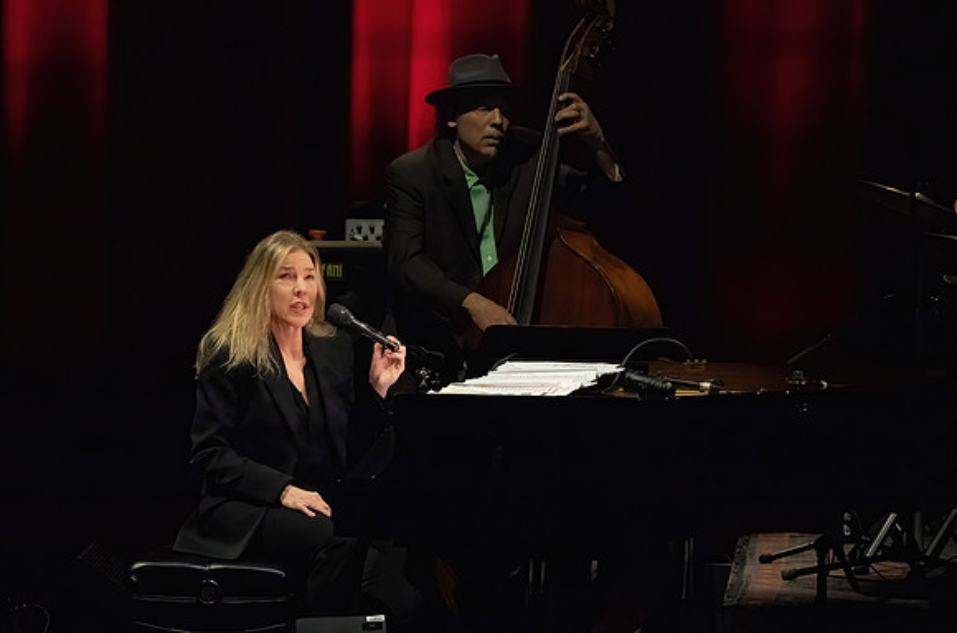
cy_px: 372
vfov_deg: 2.8
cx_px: 396
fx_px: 13147
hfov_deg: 4.2
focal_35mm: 496
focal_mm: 400
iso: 16000
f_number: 8
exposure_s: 1/320
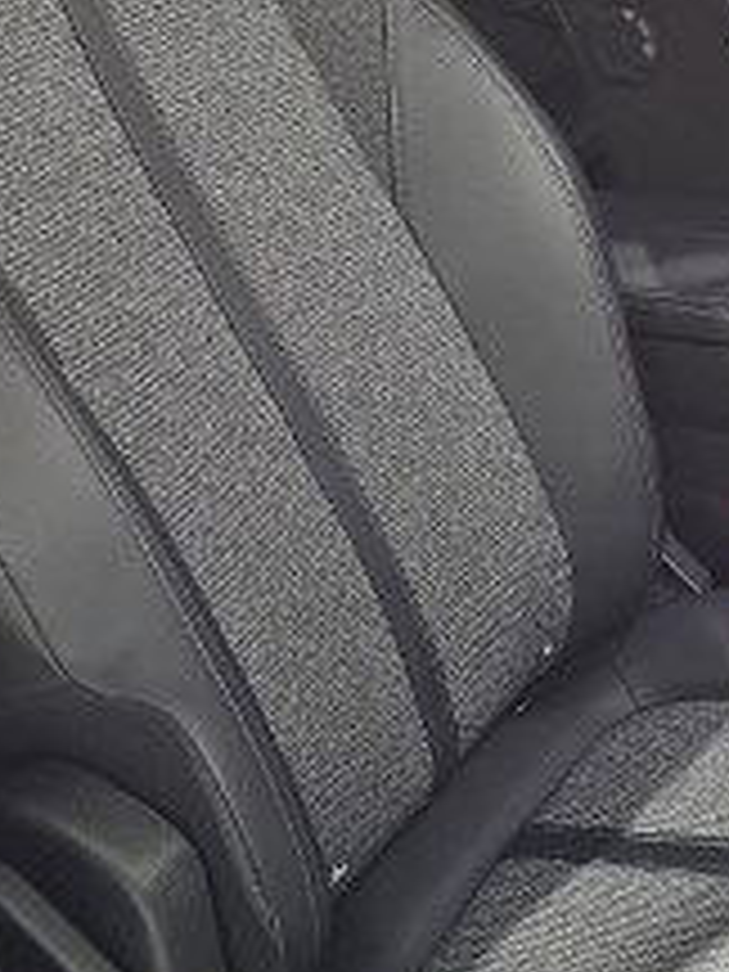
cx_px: 720
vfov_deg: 28.6
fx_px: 1909
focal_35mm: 68
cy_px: 464
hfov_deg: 20.9
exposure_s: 1/25
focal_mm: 6.3
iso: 500
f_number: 1.7
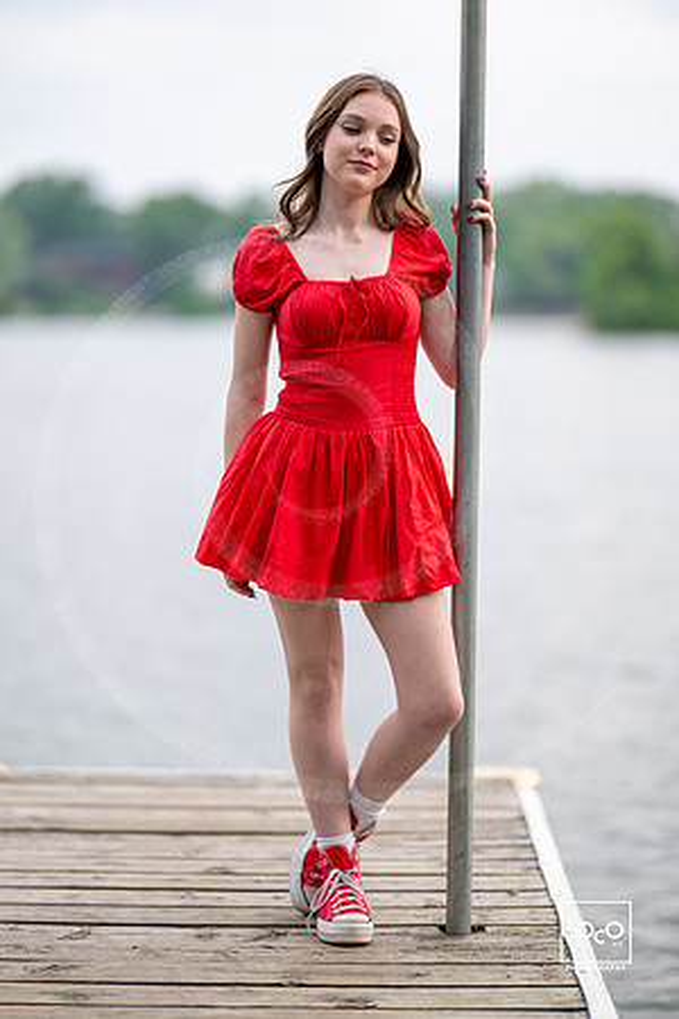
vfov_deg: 23.9
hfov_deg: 16.1
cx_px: 340
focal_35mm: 85
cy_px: 510
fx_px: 2405
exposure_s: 1/250
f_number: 1.2
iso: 80
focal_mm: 85
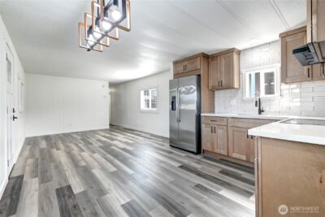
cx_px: 162
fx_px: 135
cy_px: 108
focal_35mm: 15
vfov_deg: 77.4
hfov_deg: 100.4
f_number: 11
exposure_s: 1/10
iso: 3200
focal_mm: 10
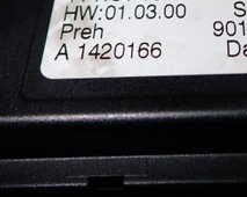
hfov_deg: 24.5
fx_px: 562
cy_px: 0
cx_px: 190
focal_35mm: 77
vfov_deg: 19.3
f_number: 6.3
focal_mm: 5.05
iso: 200
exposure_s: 1/30
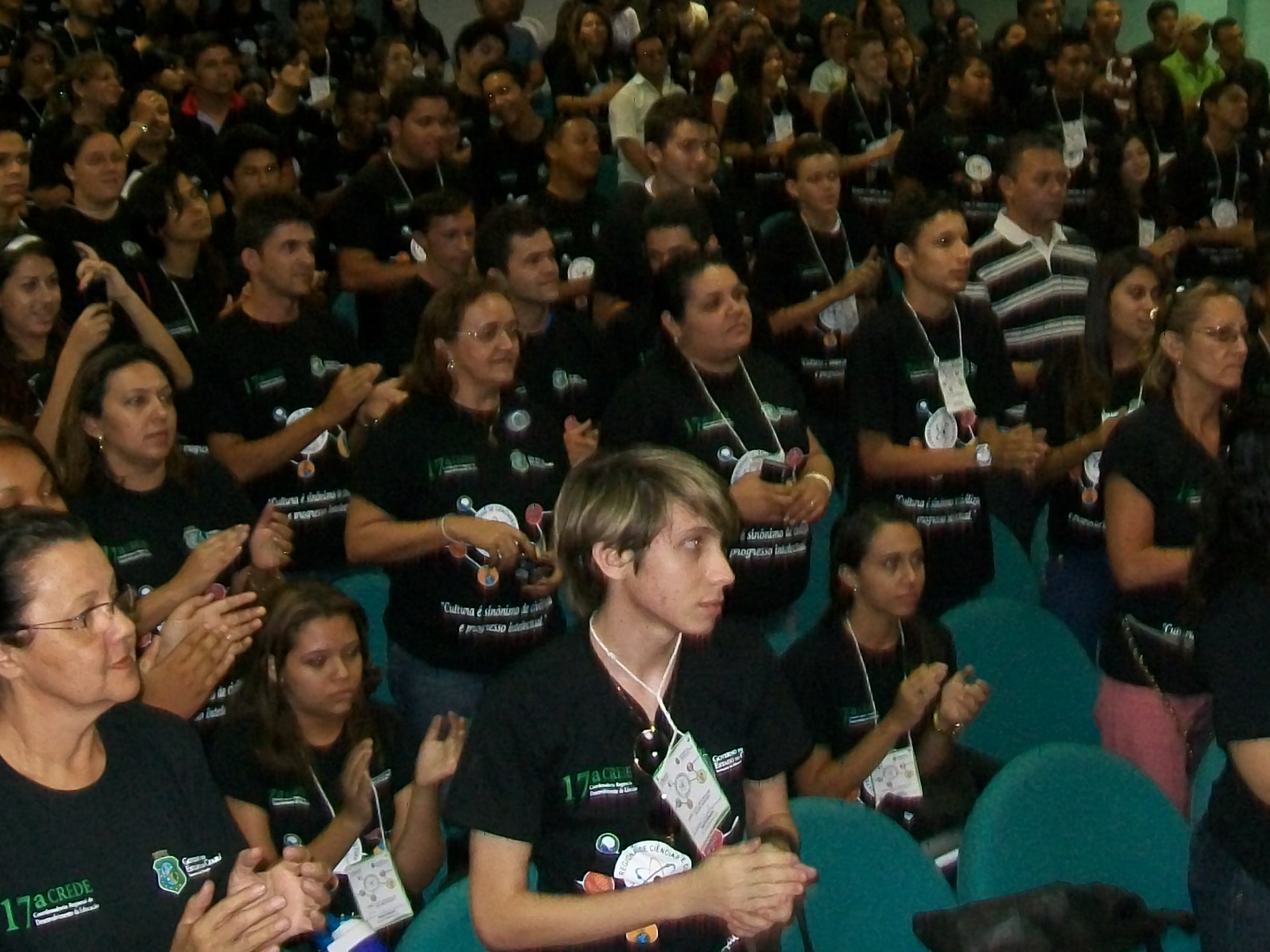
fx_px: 2201
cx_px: 723
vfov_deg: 24.4
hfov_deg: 32.1
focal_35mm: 60
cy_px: 433
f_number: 2.7
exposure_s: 1/60
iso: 160
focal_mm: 6.1
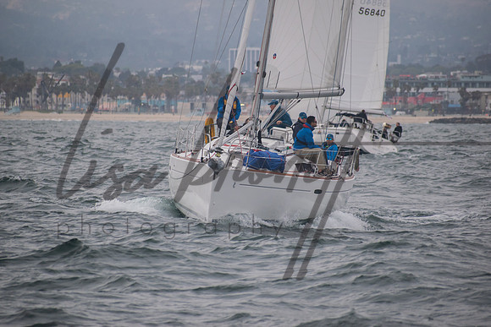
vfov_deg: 3.4
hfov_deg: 5.1
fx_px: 5525
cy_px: 164
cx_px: 246
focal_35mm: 405
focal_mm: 270
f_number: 6
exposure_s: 1/640
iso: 400
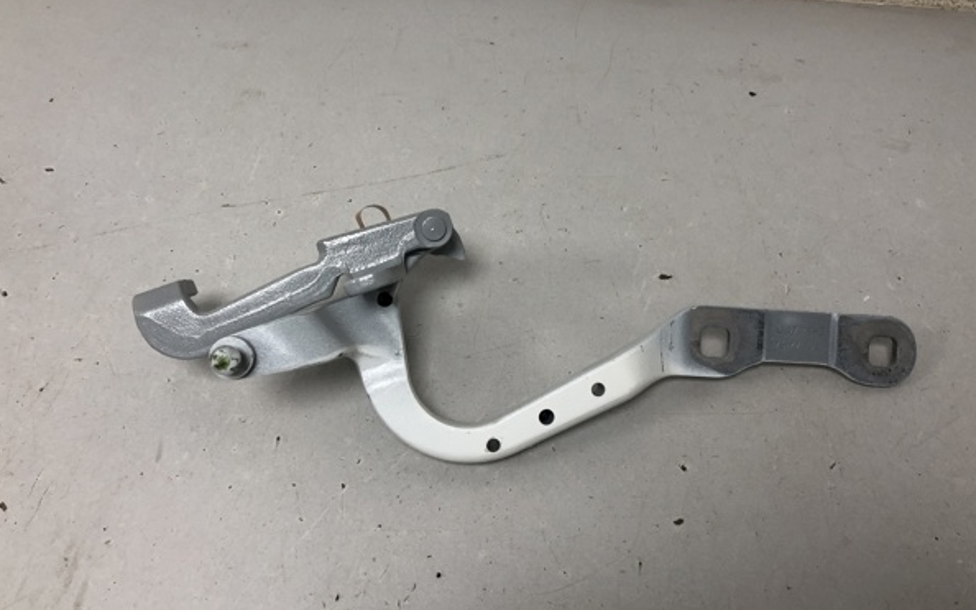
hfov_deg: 59.7
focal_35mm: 32
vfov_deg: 39.4
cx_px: 491
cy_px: 271
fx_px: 851
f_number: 1.8
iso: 32
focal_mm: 4
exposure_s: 1/33
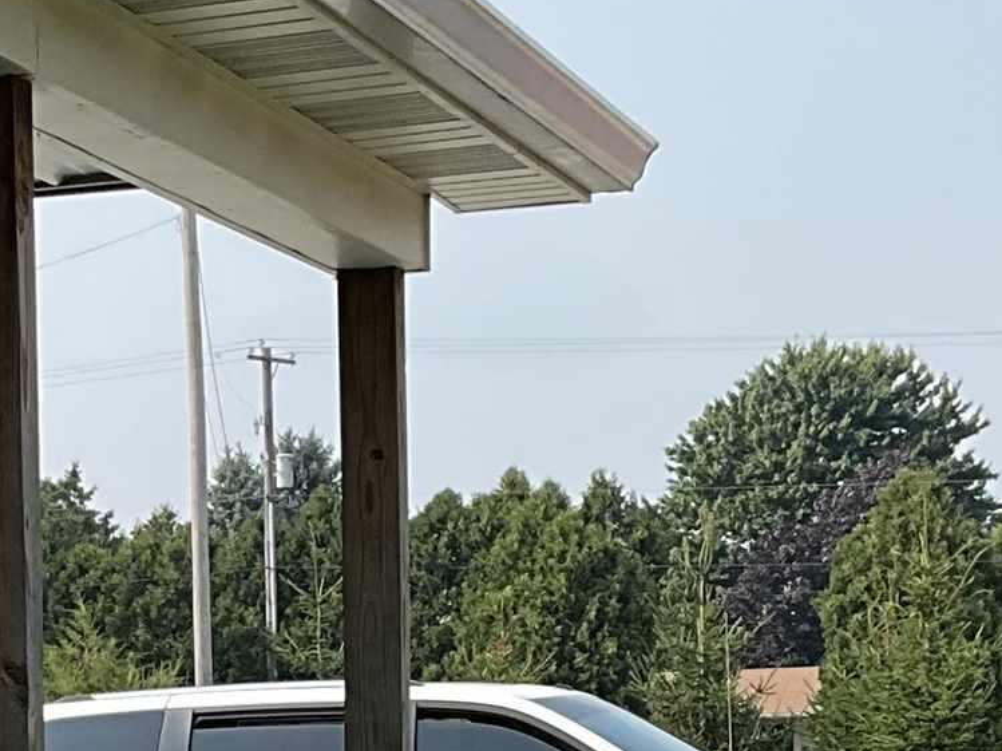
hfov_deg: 16.3
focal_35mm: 119
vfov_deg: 12.0
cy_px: 1033
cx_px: 54
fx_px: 3443
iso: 25
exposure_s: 1/1311
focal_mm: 3
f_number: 1.8
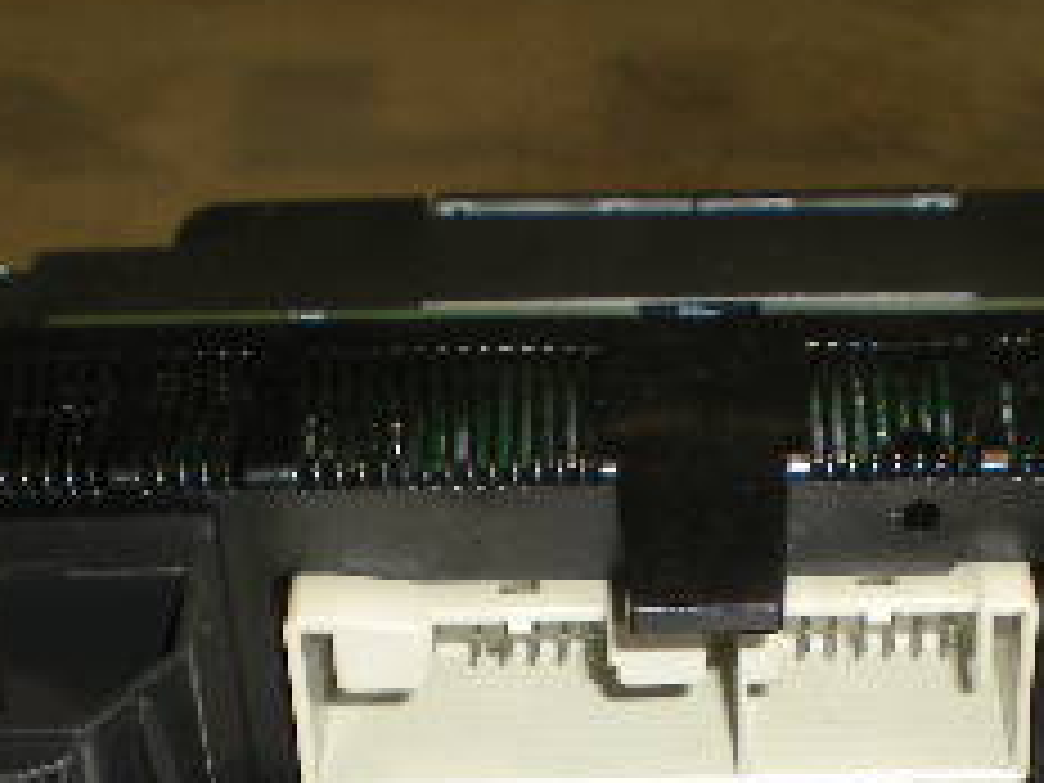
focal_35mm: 105
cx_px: 734
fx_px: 3167
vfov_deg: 13.7
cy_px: 940
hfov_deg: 18.6
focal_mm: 6.3
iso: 69
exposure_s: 1/60
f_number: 4.6
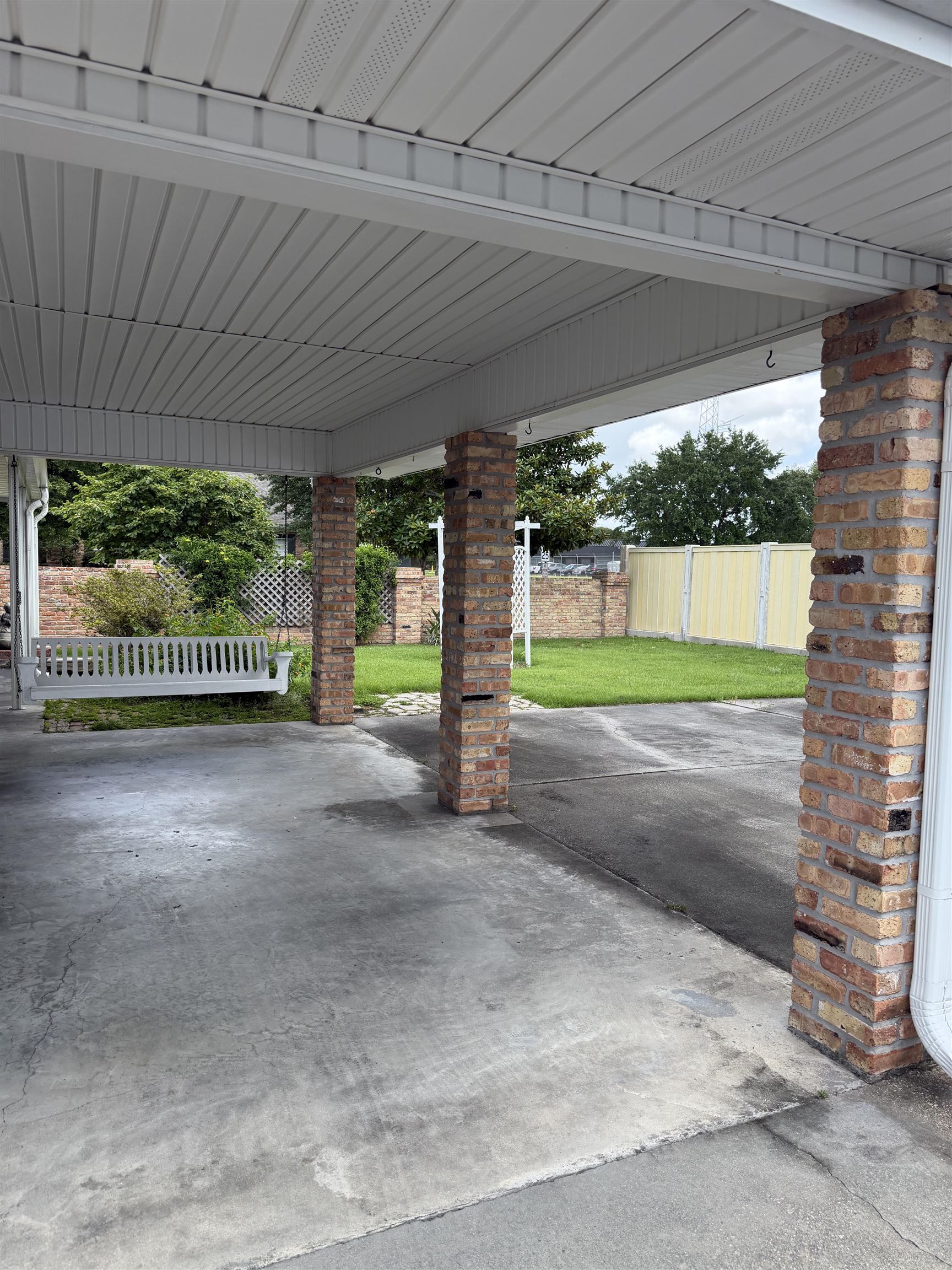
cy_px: 635
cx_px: 476
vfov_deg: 71.6
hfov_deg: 56.8
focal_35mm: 24
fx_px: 880
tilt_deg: -4.8
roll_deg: -2.5
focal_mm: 6.76
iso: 100
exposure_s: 1/1361
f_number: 1.78
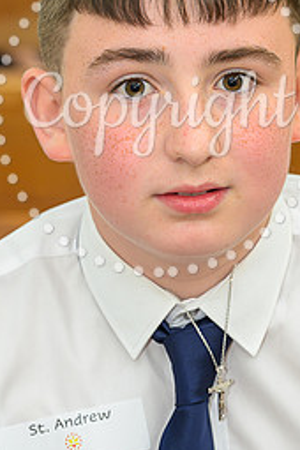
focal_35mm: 185
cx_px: 159
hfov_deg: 7.4
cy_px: 109
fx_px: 2312
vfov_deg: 11.1
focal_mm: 105
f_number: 5.6
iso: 320
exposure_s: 1/40
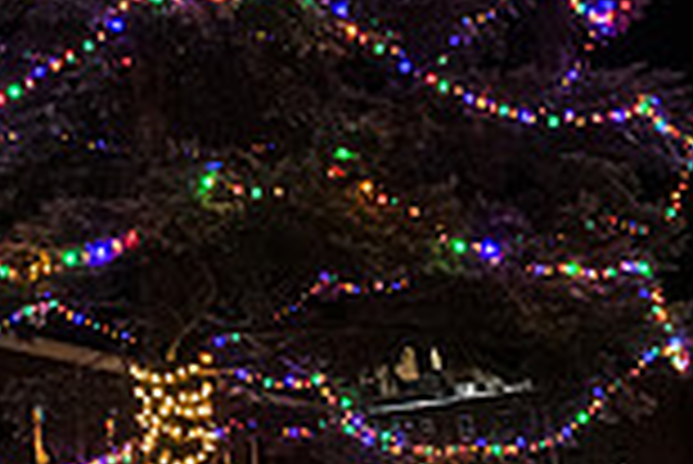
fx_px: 1233
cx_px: 104
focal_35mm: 64
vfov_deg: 20.7
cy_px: 20
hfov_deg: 30.3
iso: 6400
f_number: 5.6
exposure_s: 1/20
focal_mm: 17
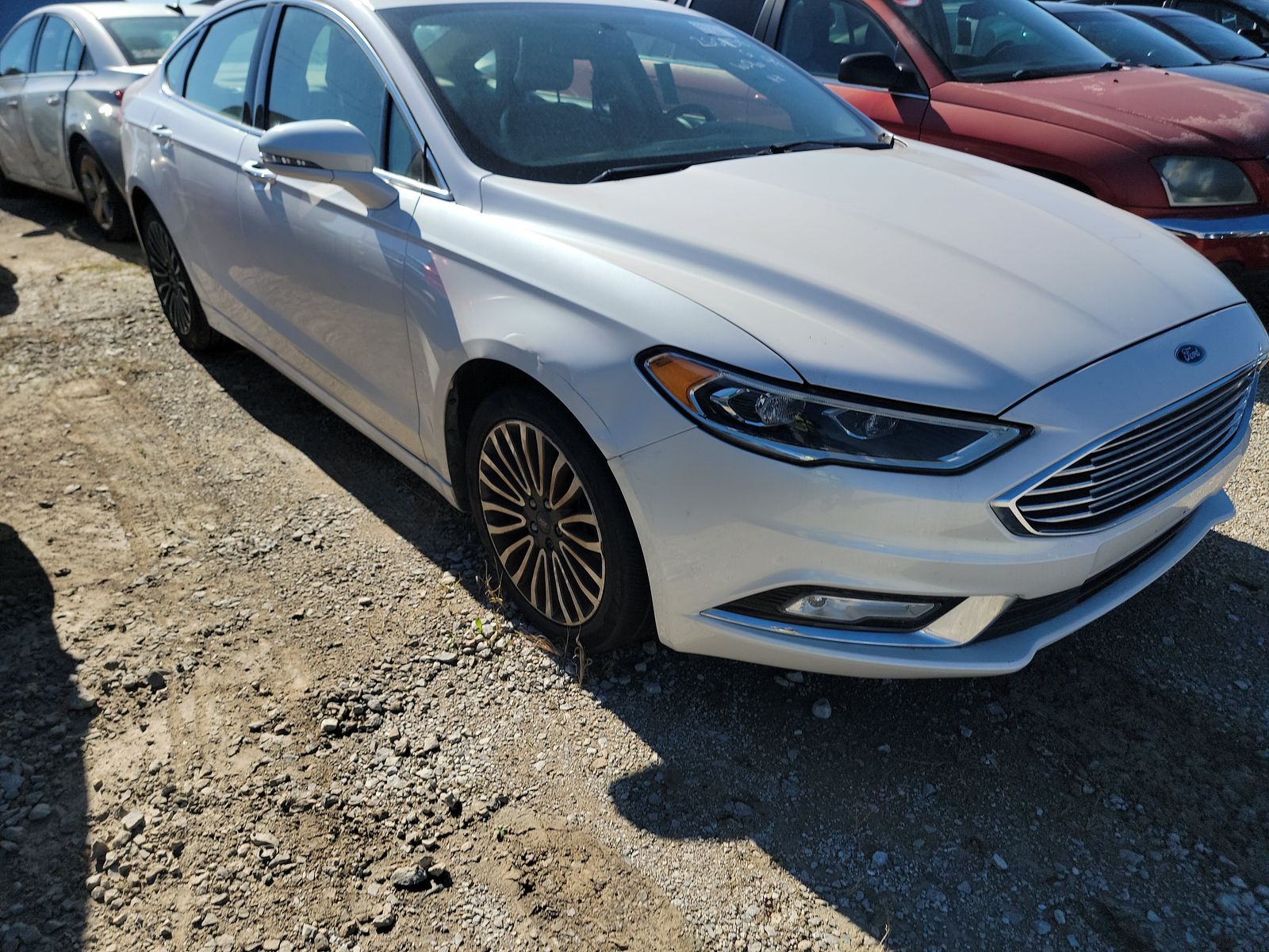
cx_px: 634
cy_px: 476
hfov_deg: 71.6
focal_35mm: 24
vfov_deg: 56.8
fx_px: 880
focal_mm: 6.7
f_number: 1.8
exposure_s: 1/1038
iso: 50
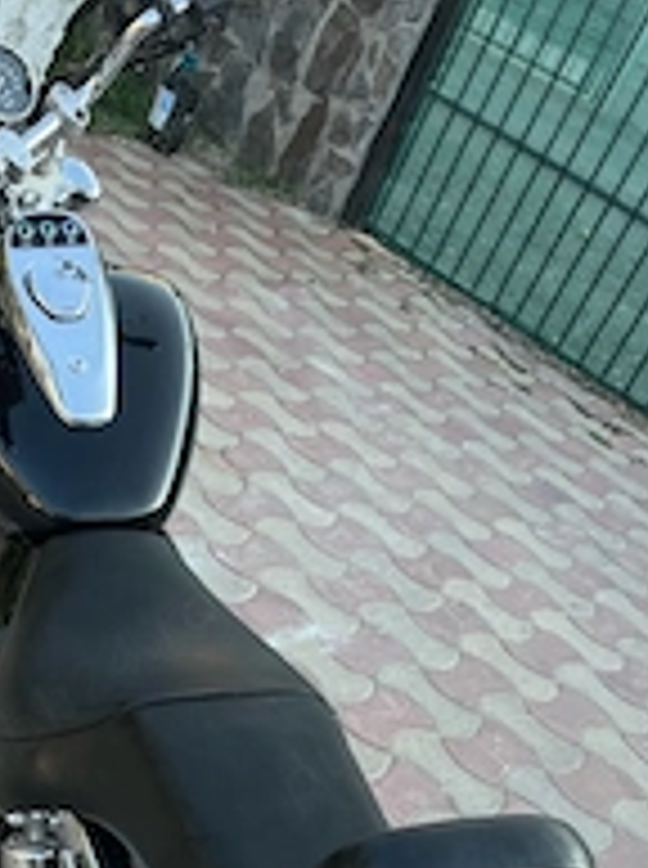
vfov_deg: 34.0
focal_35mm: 54
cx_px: 162
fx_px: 1352
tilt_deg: -35.1
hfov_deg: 26.6
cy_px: 751
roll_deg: -24.9
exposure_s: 1/163
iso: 40
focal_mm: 5.1
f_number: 1.6
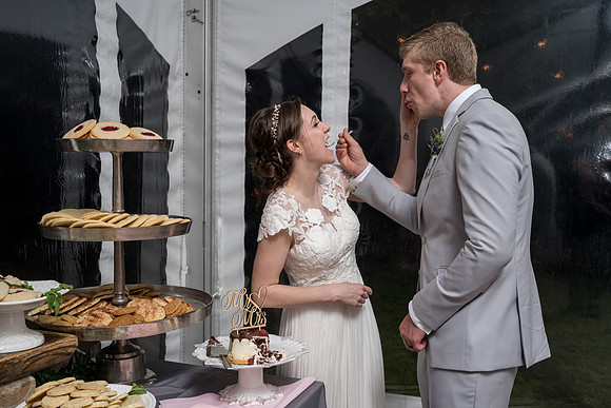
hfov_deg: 50.4
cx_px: 296
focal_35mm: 38
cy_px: 211
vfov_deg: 34.9
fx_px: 649
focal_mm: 34
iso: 2000
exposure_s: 1/200
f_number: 5
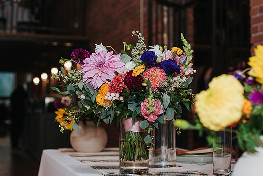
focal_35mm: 58
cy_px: 82
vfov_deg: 23.4
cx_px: 140
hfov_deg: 34.5
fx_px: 424
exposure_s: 1/200
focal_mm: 50
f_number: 3.2
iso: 800
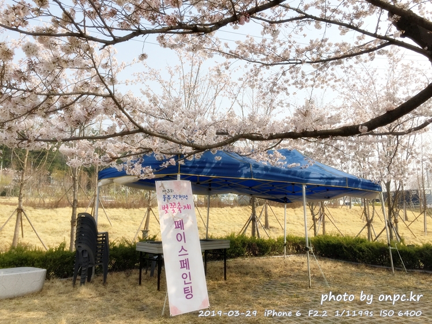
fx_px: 362
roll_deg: +1.0
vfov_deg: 48.2
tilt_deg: +6.1
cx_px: 216
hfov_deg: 61.7
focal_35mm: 29
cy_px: 162
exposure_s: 1/1199
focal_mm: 4.15
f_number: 2.2
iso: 32
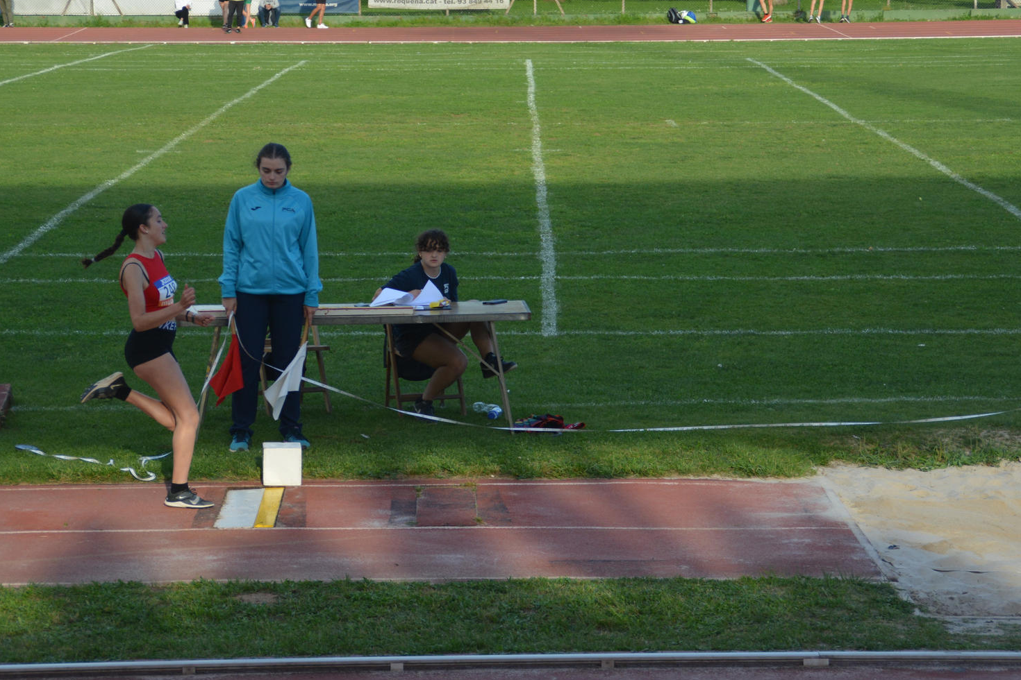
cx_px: 515
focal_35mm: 117
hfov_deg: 17.5
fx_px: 3318
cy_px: 258
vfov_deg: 11.7
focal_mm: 56
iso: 400
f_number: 5
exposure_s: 1/1000
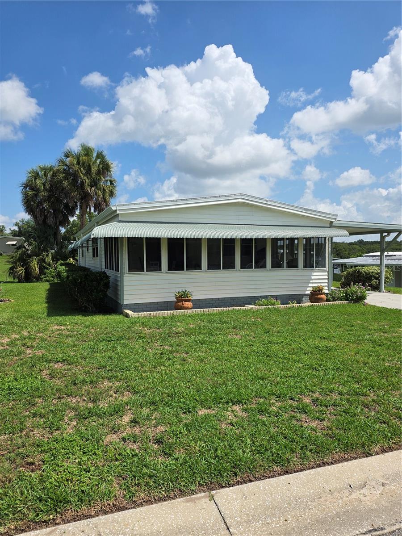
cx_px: 201
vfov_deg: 73.9
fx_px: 356
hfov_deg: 58.9
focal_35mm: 23
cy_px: 268
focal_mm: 6.25
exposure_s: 1/7626
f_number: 1.7
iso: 80
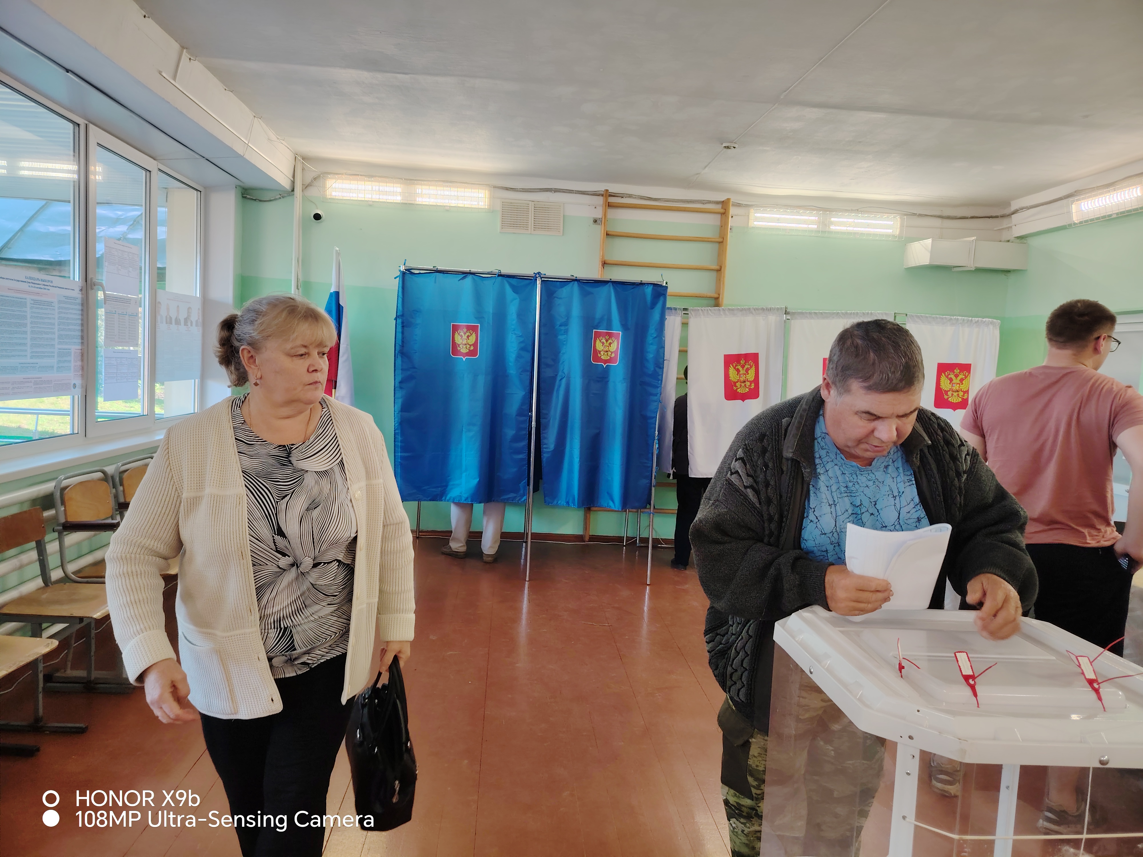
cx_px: 572
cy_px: 428
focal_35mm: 24
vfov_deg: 56.8
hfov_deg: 71.6
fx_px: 792
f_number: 1.75
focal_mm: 5.25
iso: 534
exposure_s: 1/100
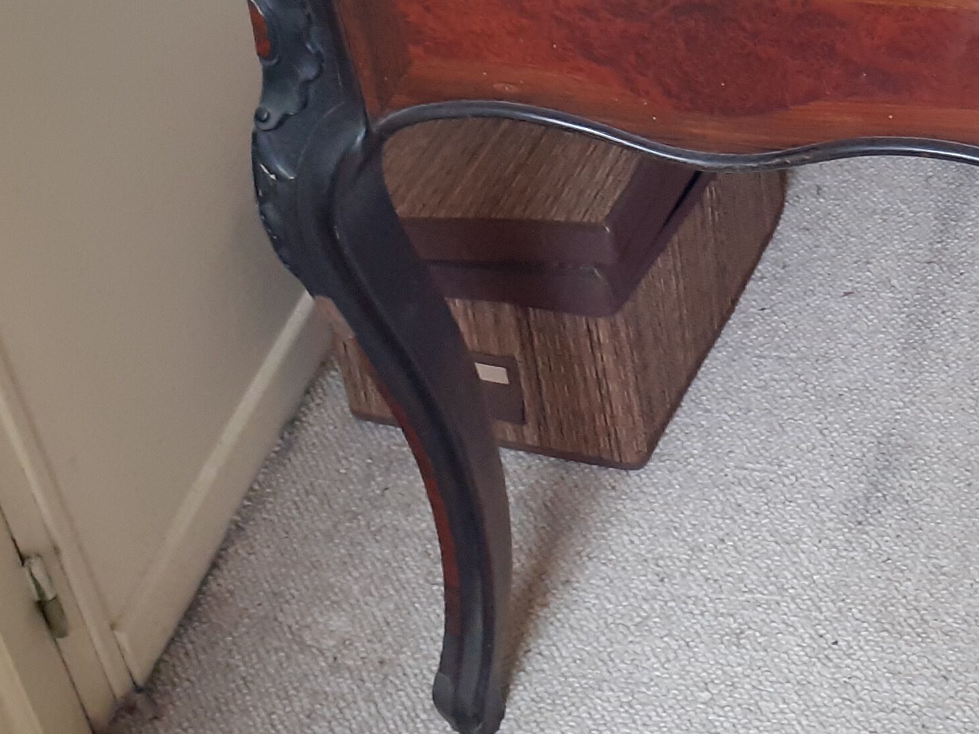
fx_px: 2149
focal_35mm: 76
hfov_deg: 25.0
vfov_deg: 18.3
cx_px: 850
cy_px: -163
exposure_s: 1/50
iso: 200
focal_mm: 3.6
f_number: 1.9
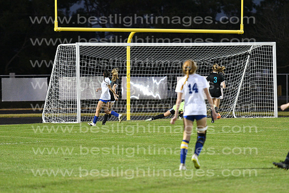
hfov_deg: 8.9
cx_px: 144
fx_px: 1867
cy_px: 96
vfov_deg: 5.9
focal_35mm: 232
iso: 7200
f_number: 2.8
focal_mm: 155
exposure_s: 1/800
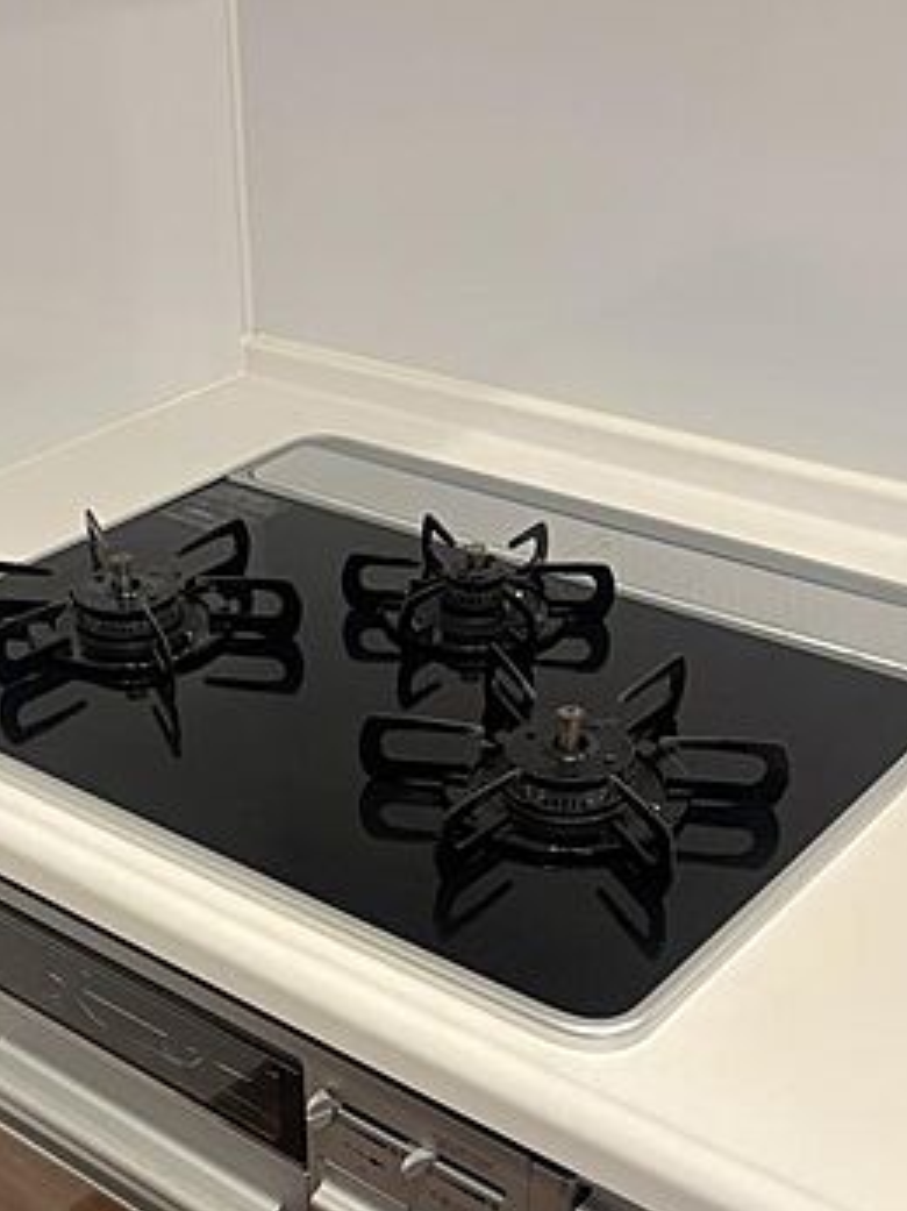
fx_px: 1573
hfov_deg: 32.0
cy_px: 981
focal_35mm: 45
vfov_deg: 40.3
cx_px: 324
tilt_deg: -38.6
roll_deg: +0.7
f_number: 1.6
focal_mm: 5.96
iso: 125
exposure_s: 1/60
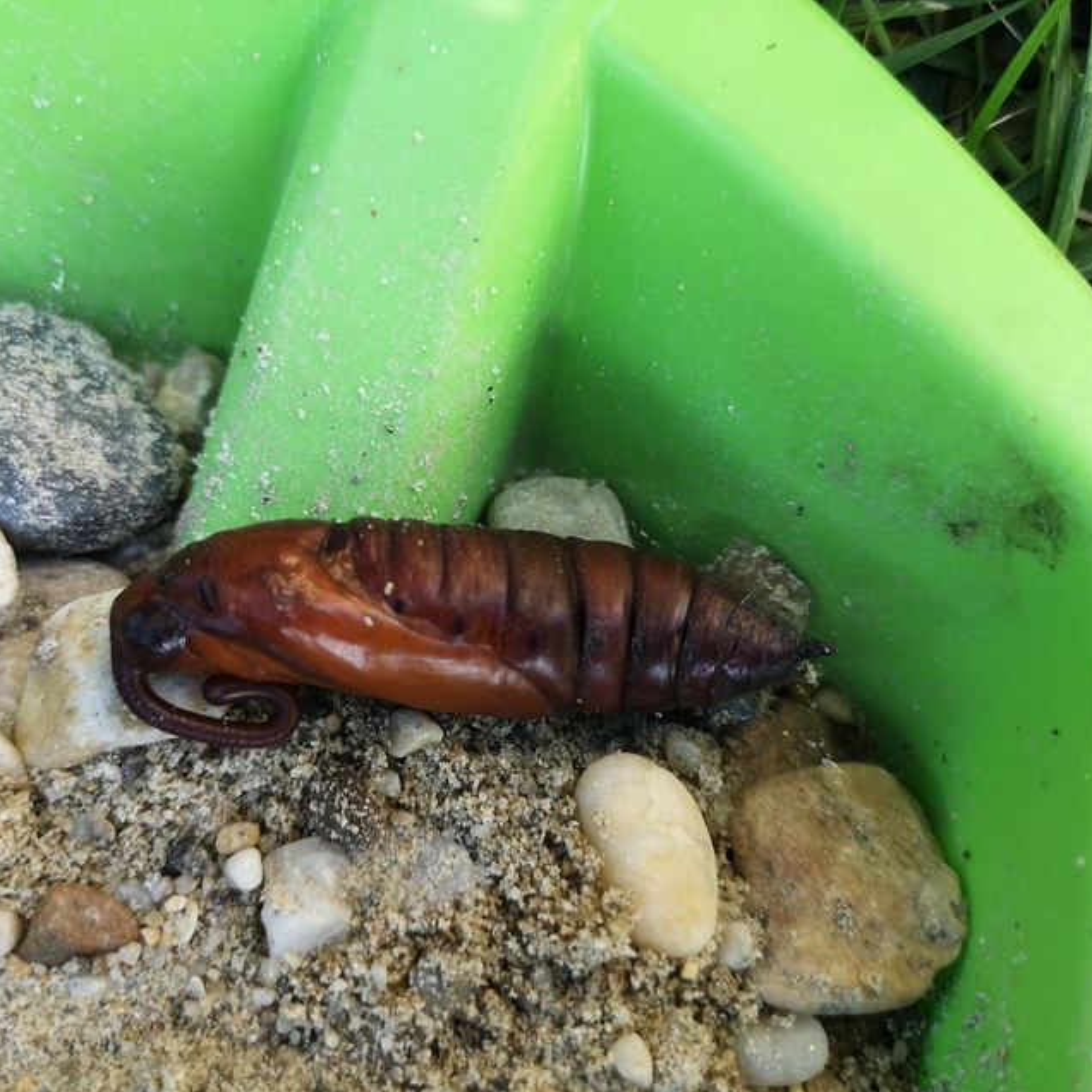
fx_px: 1142
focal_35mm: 32
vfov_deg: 51.1
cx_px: 471
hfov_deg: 50.9
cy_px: 548
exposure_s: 1/100
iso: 100
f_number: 1.8
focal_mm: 5.58
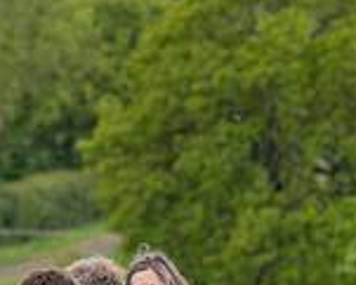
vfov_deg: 1.6
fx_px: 9900
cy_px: 485
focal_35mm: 939
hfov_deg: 2.1
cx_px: -246
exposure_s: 1/800
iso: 400
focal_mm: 145
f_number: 5
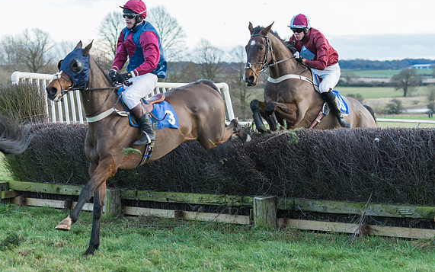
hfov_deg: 21.4
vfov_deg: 13.5
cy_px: 154
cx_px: 154
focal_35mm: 97
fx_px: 1150
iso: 800
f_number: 2.8
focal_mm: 70
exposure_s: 1/1000
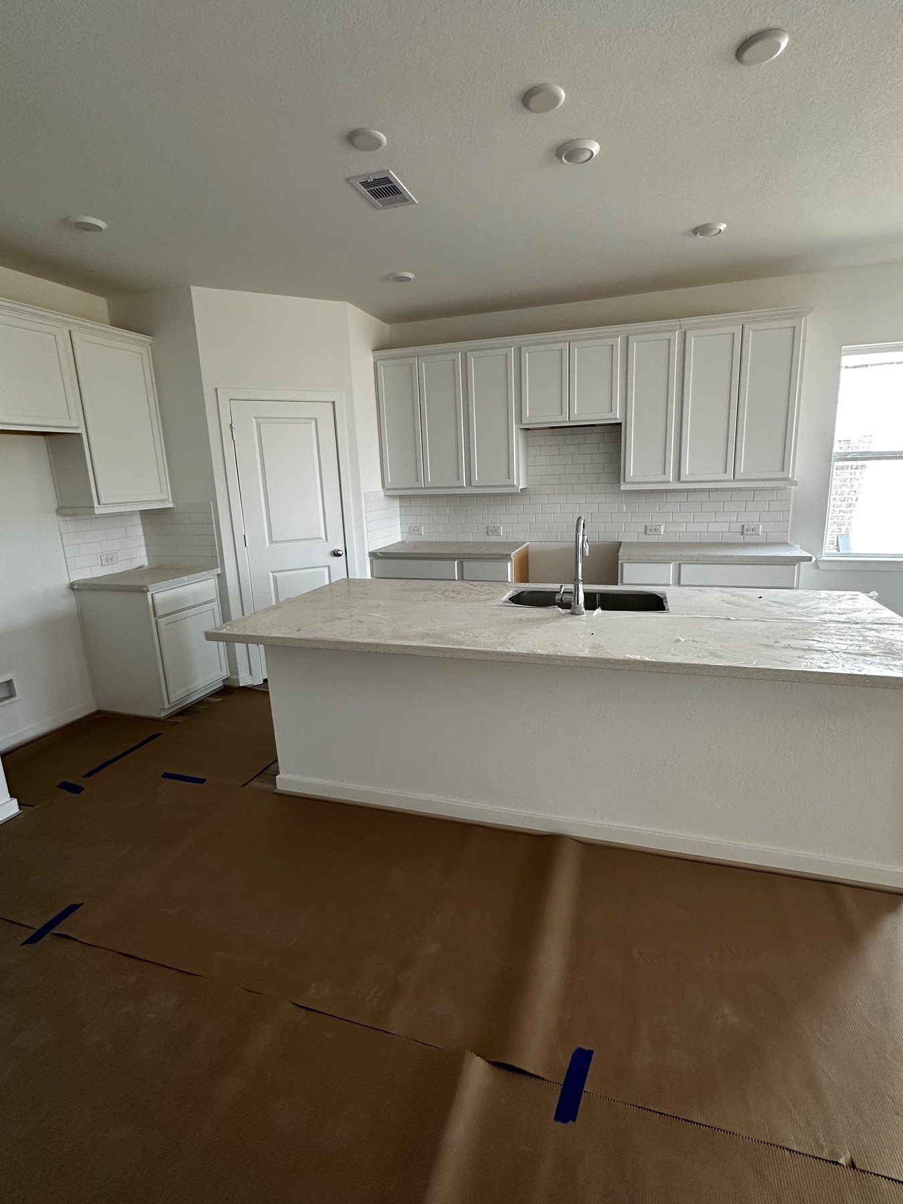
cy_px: 585
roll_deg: +0.8
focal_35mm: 16
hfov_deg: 78.1
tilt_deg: -11.4
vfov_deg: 94.5
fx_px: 557
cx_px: 472
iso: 160
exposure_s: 1/99
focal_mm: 2.22
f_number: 2.2
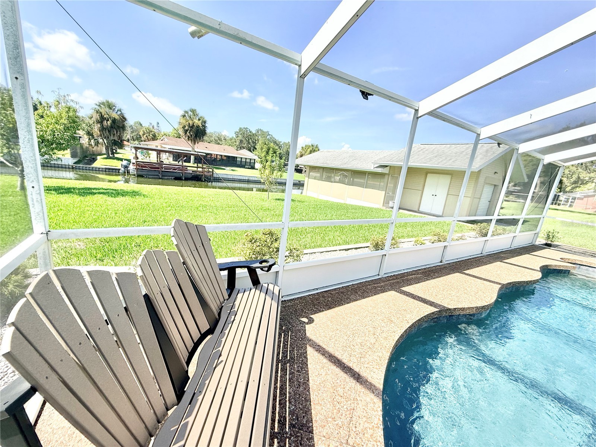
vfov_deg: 85.7
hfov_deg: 102.1
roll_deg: -8.0
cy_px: 224
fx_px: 241
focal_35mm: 14
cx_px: 298
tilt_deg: -14.1
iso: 50
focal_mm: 2.22
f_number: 2.2
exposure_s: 1/942
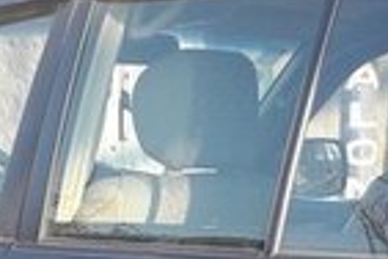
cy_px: 467
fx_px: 1412
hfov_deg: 15.6
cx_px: 149
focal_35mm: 131
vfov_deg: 9.9
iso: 40
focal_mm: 3.6
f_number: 1.9
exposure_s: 1/188
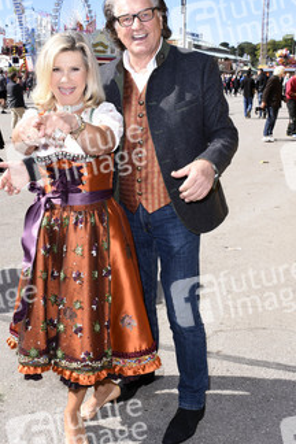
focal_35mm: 37
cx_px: 116
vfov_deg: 51.9
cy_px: 226
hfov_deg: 35.8
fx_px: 456
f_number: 9
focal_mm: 20
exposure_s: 1/160
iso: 160
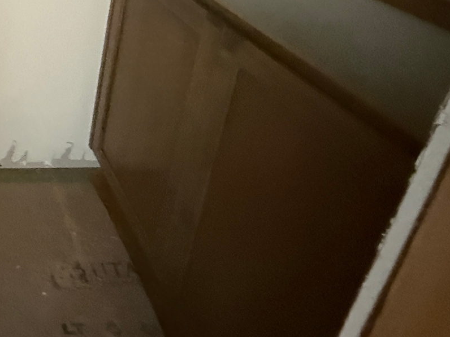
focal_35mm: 36
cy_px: -50
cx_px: -77
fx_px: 468
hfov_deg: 39.0
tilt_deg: -19.3
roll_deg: +0.4
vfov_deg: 33.5
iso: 1600
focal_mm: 2.22
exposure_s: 1/40
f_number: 2.2
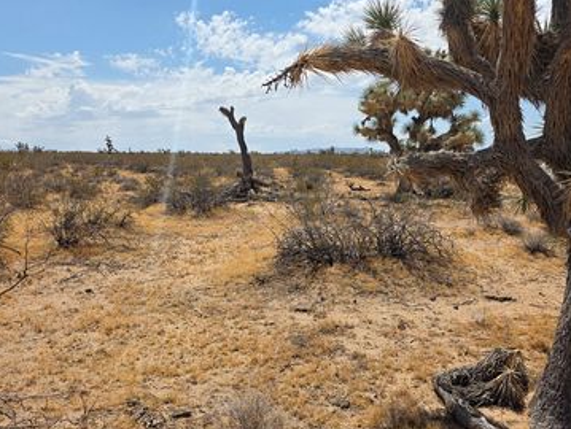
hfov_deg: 56.8
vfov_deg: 44.2
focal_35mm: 32
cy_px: 195
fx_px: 528
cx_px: 289
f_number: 1.7
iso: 80
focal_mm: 6.25
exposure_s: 1/7944
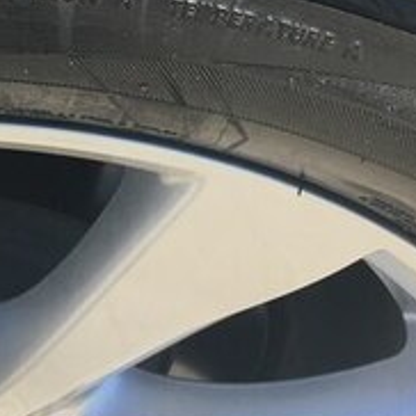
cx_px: -57
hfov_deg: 17.9
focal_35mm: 93
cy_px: -83
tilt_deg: -42.7
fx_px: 1264
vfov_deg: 17.8
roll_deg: +0.7
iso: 25
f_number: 2.2
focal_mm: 4.15
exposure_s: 1/601
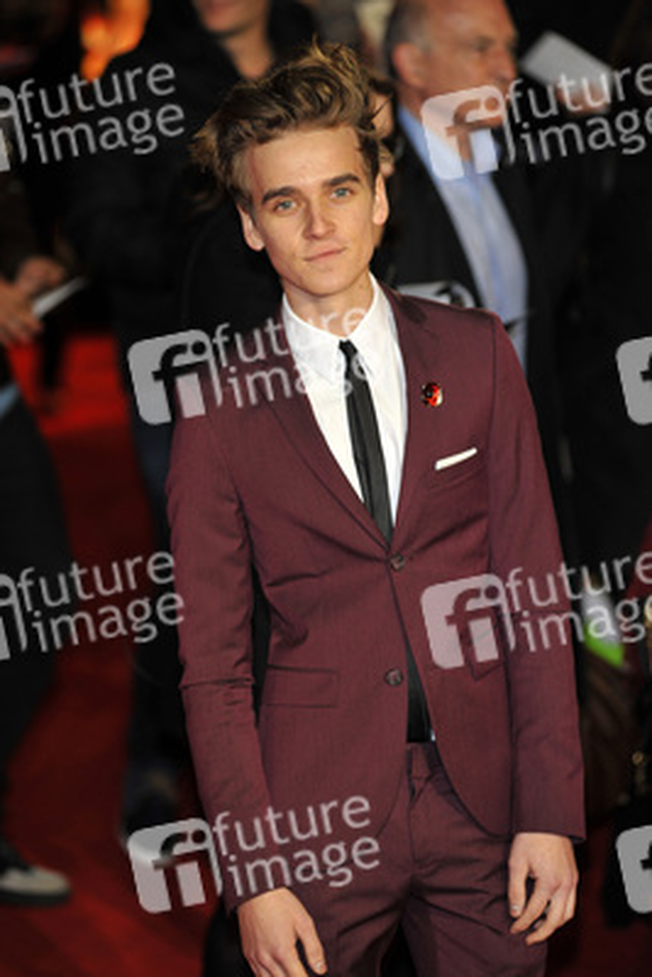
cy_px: 488
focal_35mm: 155
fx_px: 4207
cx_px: 326
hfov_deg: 8.9
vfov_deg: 13.2
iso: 1000
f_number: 4
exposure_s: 1/250
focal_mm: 155
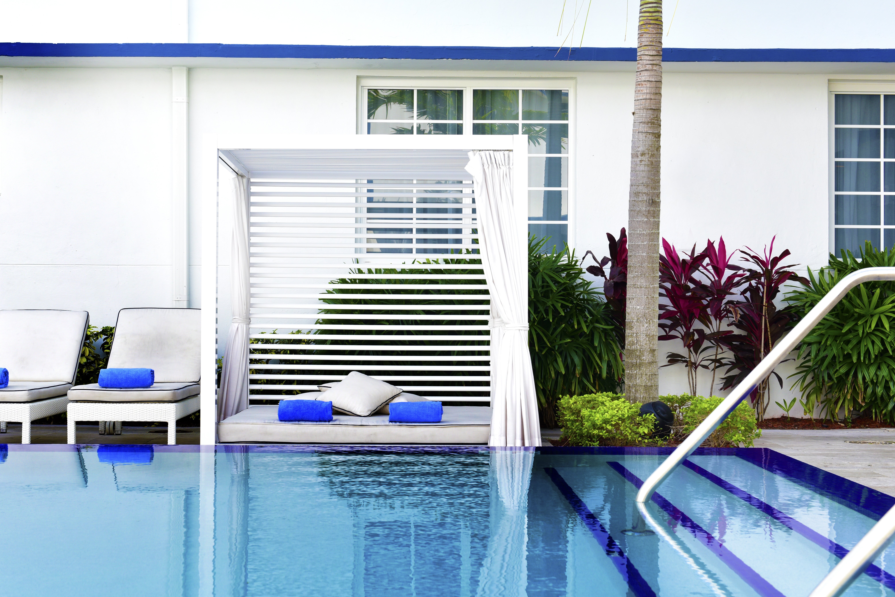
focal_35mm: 59
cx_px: 385
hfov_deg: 33.9
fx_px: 1467
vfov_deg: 23.0
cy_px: 278
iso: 250
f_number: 8
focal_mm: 50
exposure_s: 1/100
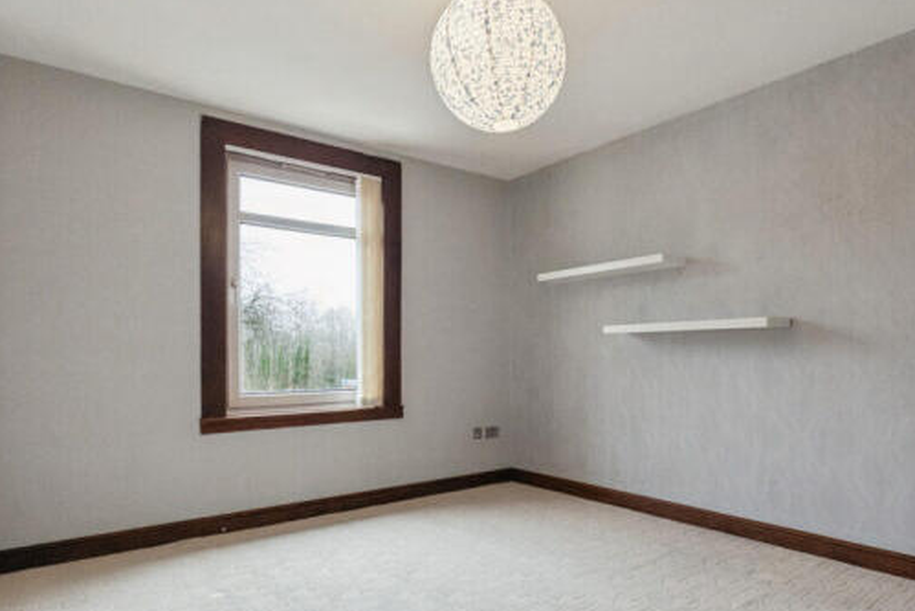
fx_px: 551
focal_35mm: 22
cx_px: 509
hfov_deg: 79.2
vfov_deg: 57.6
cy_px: 364
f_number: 6.3
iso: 800
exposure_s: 1/50
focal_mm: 11
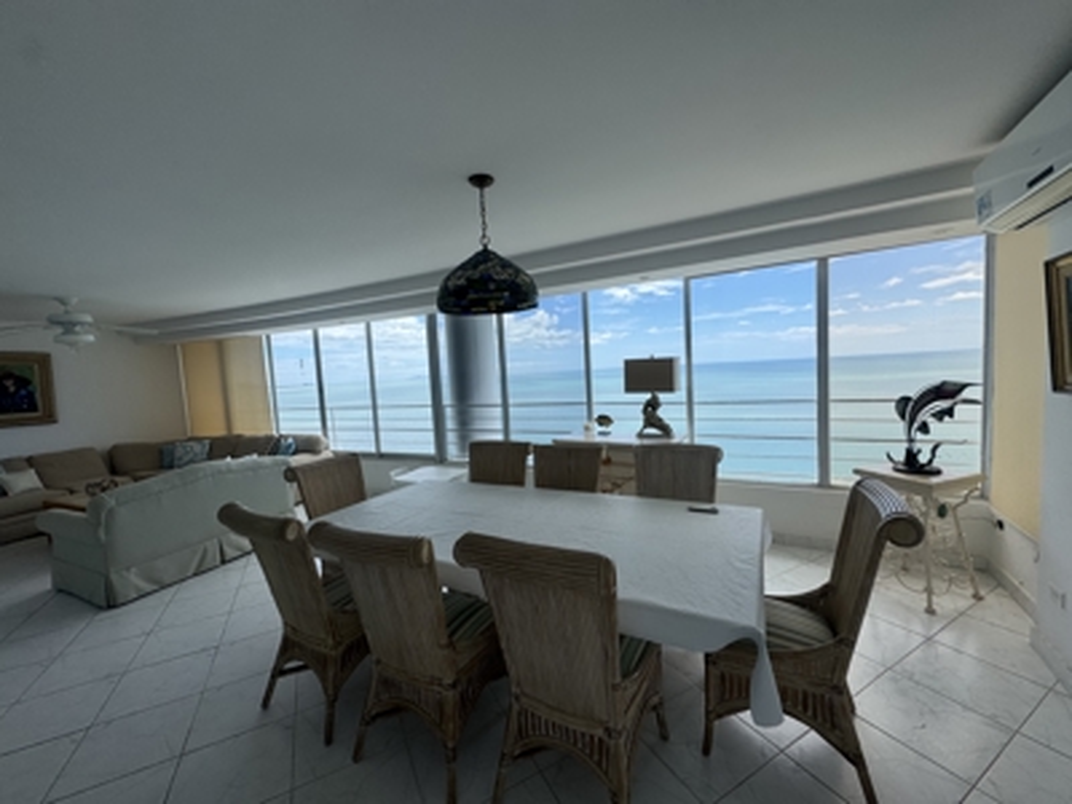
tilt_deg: -2.5
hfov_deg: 102.1
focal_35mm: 14
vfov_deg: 85.7
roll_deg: +2.8
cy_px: 402
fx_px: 434
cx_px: 536
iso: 40
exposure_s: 1/796
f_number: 2.2
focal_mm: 2.22
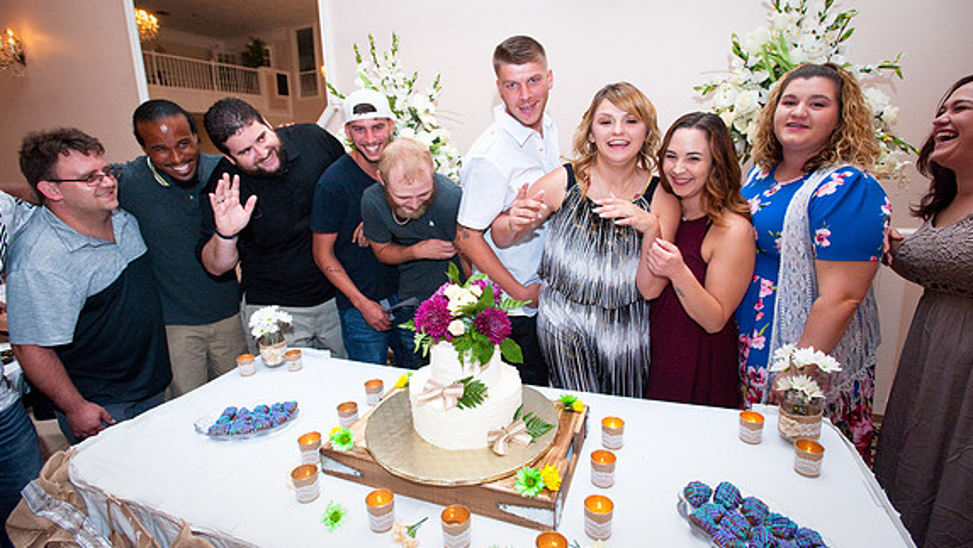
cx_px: 482
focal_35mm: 18
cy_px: 256
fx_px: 465
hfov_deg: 92.6
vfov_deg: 61.0
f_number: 5.6
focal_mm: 17
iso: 3200
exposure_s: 1/160
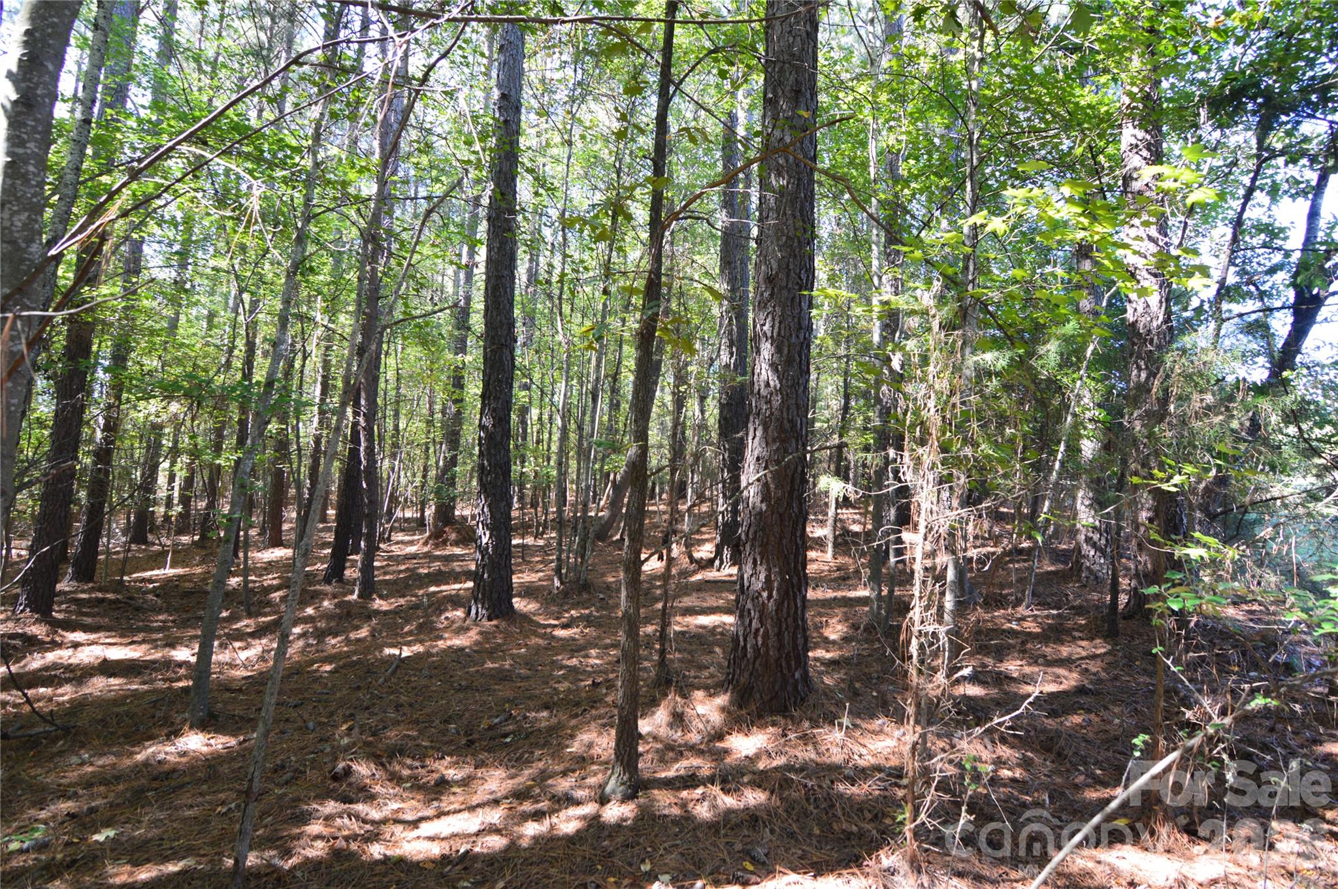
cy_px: 444
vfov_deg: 71.9
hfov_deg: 95.0
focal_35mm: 16
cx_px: 669
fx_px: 613
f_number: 6.3
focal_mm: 11
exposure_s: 1/60
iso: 800
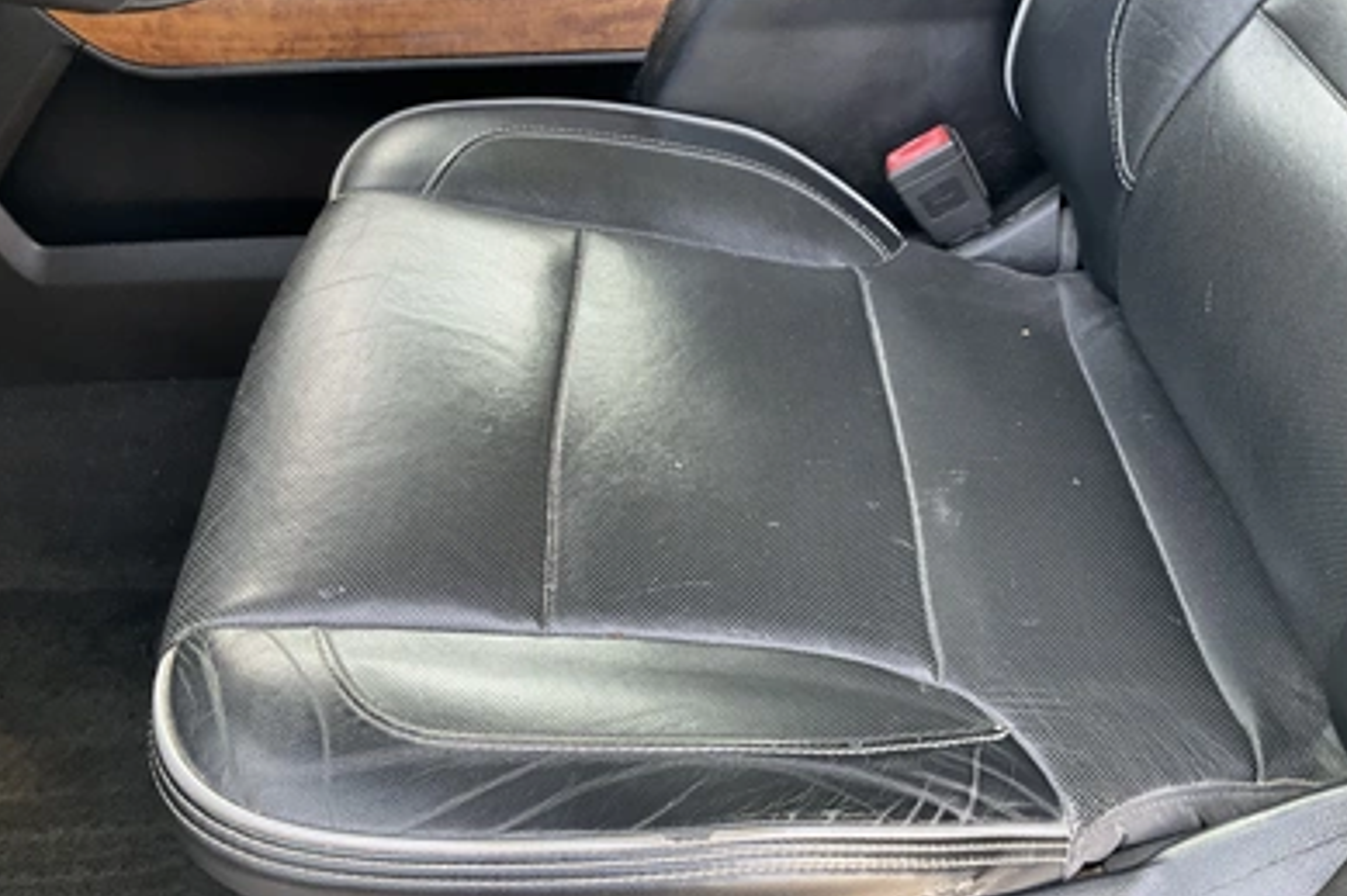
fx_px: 1159
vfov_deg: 42.3
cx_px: 679
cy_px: 439
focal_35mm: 31
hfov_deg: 60.3
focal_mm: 3
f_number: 1.8
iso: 64
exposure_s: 1/100
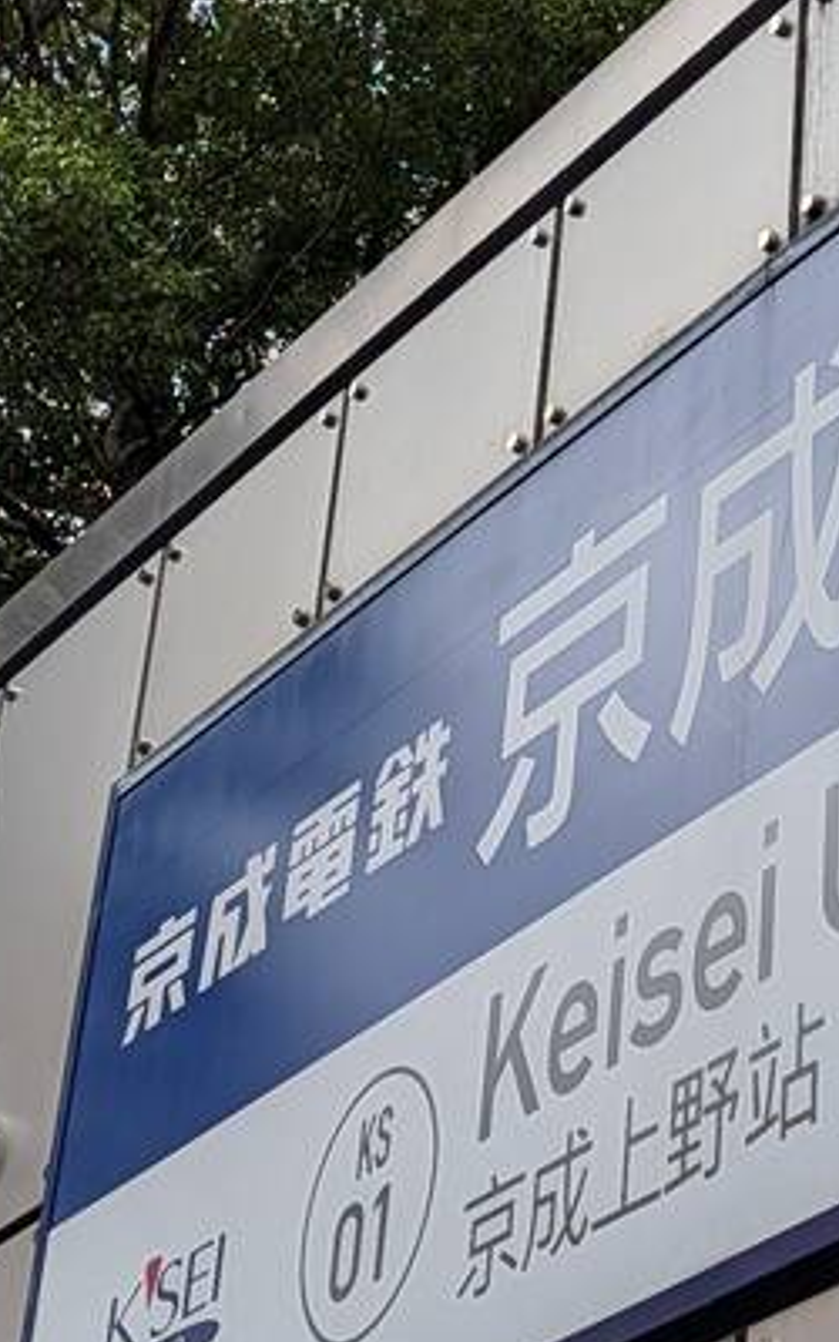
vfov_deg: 19.9
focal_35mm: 102
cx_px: 740
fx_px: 3732
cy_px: 91
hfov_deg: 12.7
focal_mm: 6.9
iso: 19
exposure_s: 1/1066
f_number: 1.68
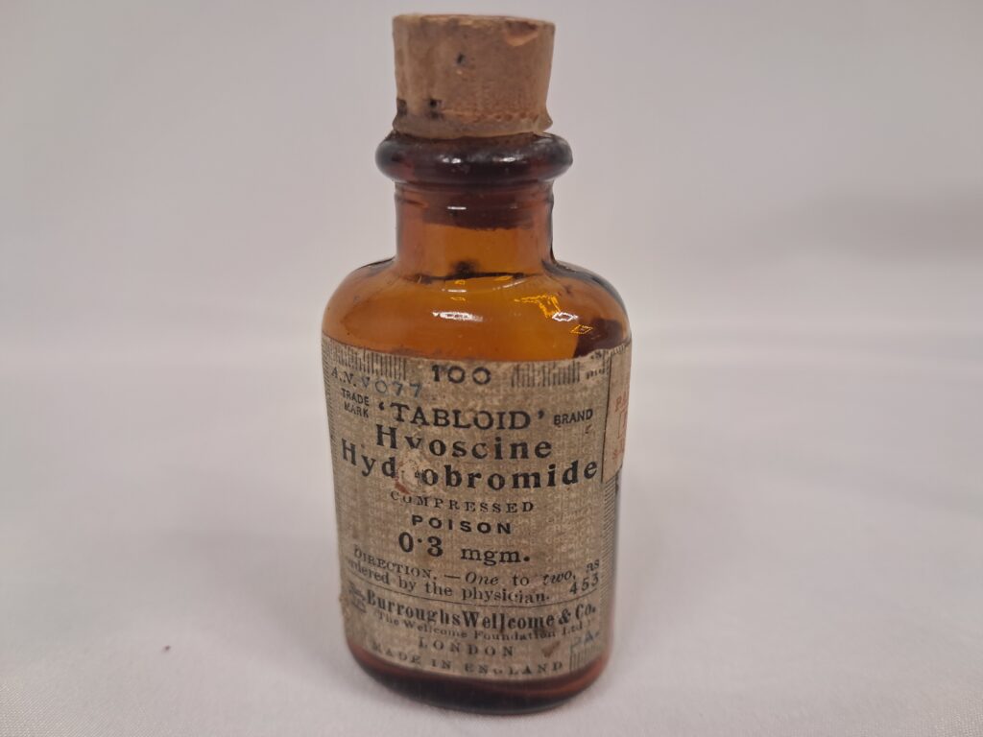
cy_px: 368
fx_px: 767
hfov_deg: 65.3
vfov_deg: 51.4
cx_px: 492
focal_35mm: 27
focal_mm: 4
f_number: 1.8
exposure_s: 1/50
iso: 80
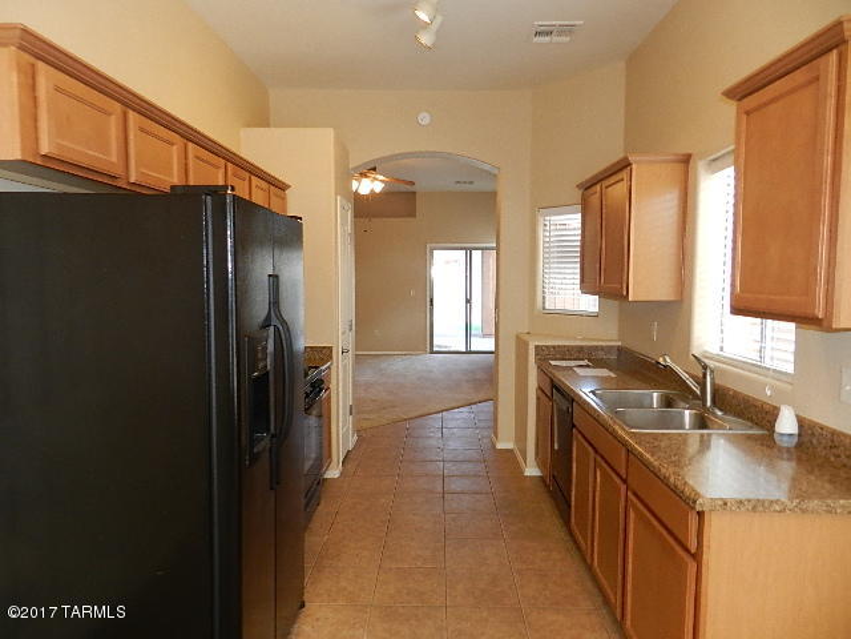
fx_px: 565
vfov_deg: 58.9
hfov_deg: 73.9
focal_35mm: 23
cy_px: 320
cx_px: 426
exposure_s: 1/30
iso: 250
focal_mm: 4
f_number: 3.4
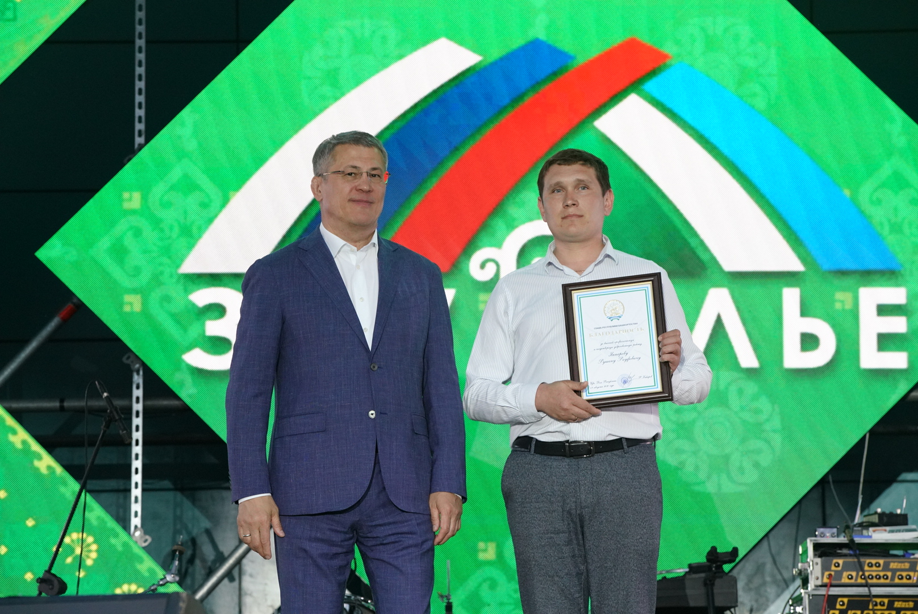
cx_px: 459
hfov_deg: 12.2
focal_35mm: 168
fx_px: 4287
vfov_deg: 8.2
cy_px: 307
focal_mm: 168
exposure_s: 1/400
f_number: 8
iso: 4000
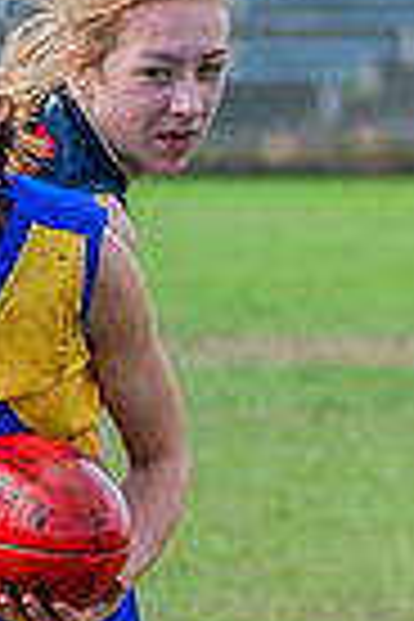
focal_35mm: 1044
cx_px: -69
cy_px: 803
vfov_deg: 2.0
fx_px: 18008
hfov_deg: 1.3
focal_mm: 150
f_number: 5
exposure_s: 1/1600
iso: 900
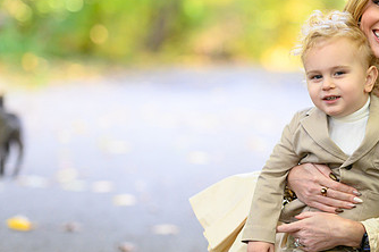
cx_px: 283
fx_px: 2377
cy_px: 75
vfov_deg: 6.1
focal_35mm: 226
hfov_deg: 9.1
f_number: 3.2
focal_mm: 130
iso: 1600
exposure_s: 1/200
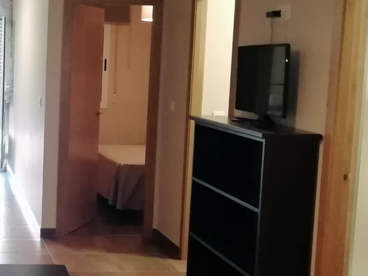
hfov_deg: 27.7
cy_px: 129
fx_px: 702
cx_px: 0
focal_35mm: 66
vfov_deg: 22.3
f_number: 2.2
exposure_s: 1/25
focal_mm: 3.46
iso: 400
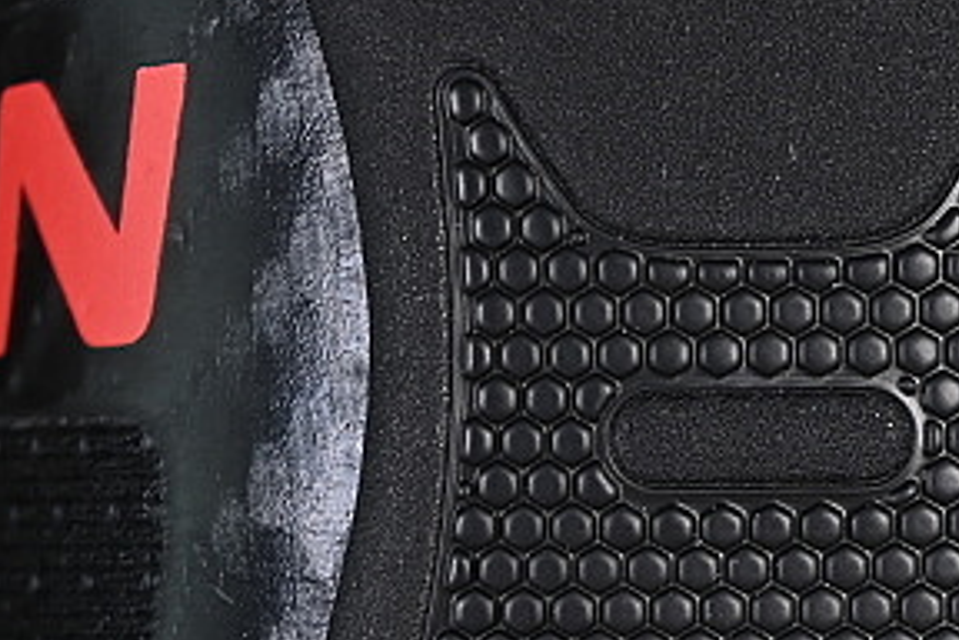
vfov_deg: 4.9
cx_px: 743
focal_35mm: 281
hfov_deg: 7.3
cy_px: 700
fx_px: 7485
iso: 160
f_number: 6.3
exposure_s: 1/50
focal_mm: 50
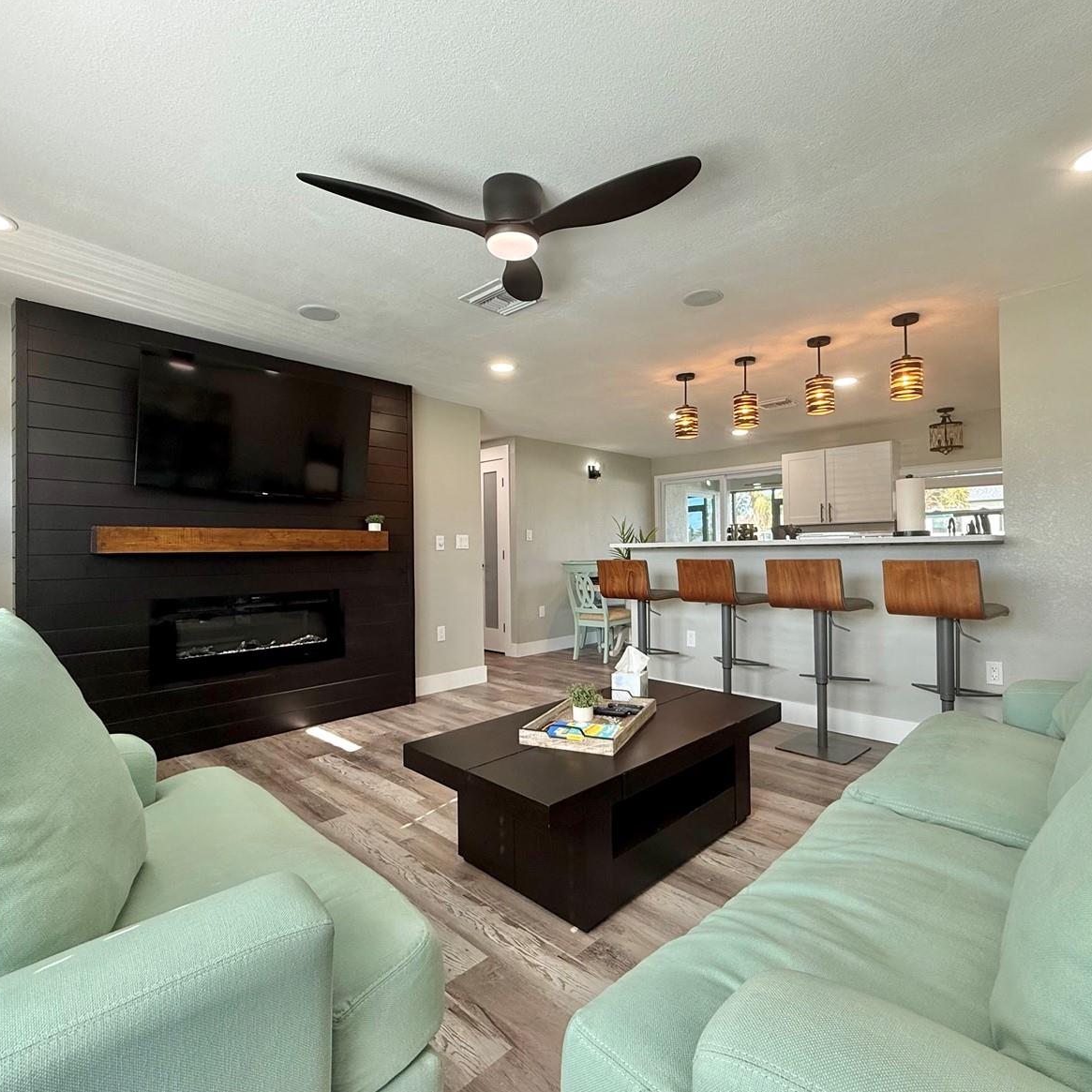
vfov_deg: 84.0
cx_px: 574
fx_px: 607
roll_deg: +0.6
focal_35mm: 17
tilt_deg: +0.8
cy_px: 544
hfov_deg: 83.9
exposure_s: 1/120
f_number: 2.2
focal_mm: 2.22
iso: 125
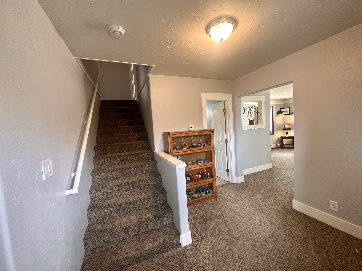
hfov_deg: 102.1
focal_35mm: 14
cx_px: 181
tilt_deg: -3.3
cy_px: 136
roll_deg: +3.2
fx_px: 146
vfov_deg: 85.7
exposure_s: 1/60
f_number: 2.2
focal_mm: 2.22
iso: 200
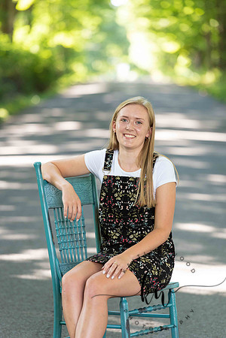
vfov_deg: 11.4
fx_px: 1695
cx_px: 113
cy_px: 169
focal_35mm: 180
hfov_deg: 7.6
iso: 640
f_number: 3.5
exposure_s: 1/200
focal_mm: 180
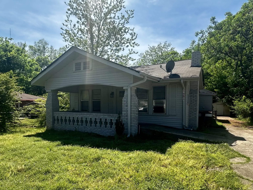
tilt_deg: -1.6
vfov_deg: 81.7
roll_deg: -1.9
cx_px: 125
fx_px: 110
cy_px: 100
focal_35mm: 15
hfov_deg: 98.2
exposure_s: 1/1135
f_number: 2.2
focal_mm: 2.22
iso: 40
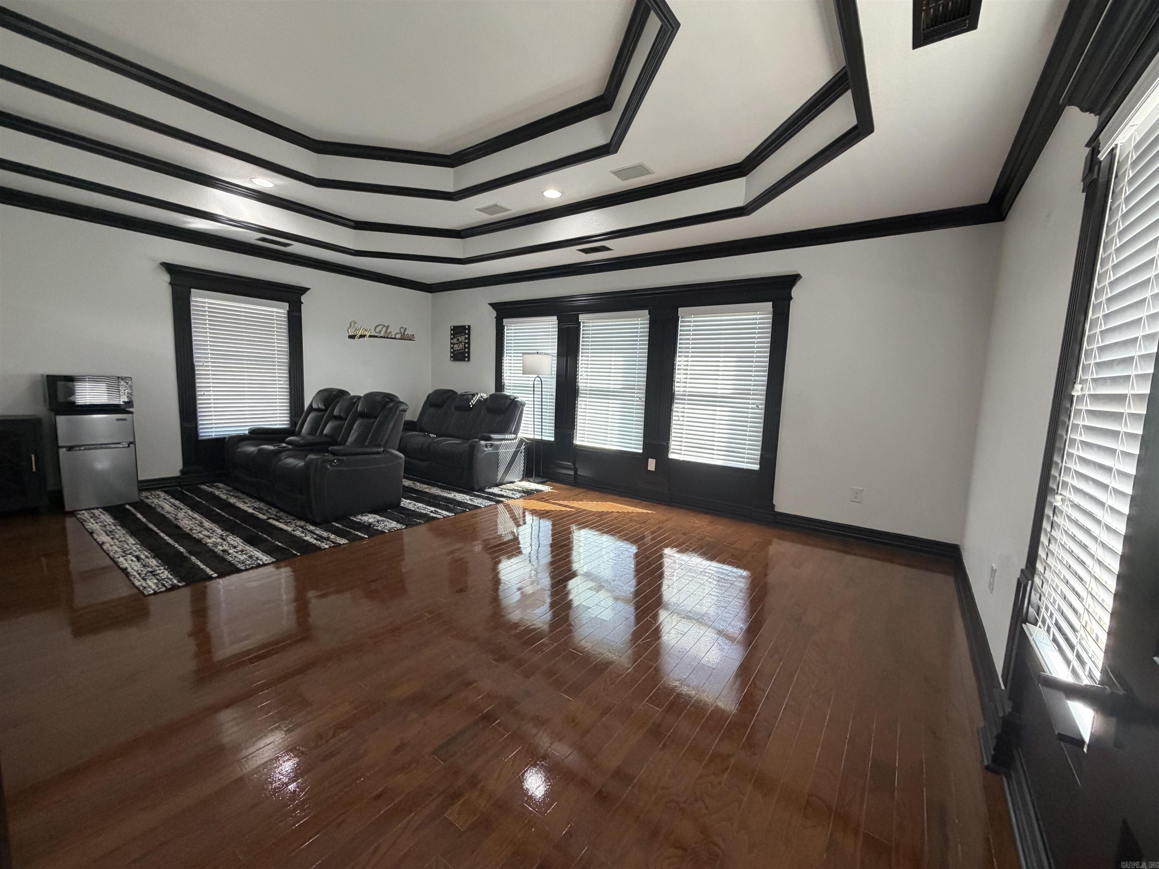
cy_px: 434
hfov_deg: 102.1
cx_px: 580
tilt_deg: -6.9
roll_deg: -1.8
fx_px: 469
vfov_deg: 85.7
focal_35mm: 14
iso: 320
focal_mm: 2.22
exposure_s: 1/120
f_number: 2.2
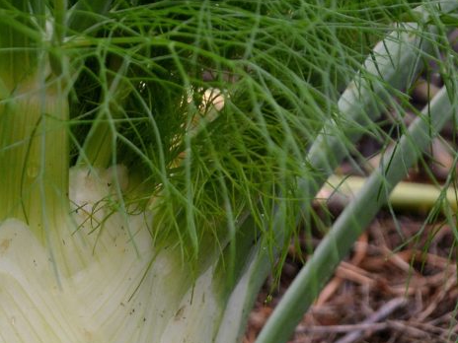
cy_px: 251
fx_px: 2024
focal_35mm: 153
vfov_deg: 9.7
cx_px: 37
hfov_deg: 12.8
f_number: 5.3
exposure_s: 1/80
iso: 400
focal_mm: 46
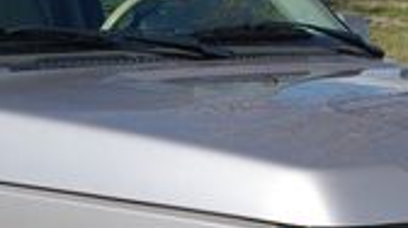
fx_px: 1556
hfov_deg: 14.9
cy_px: 263
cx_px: 97
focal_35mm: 144
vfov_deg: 8.3
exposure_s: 1/350
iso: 100
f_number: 8
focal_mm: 24.38
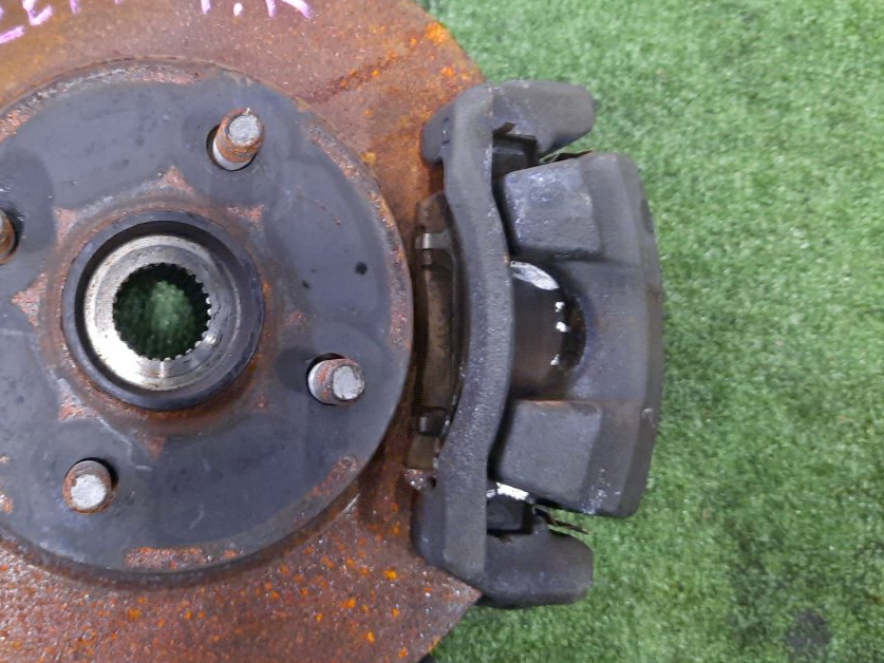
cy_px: 263
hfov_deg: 42.8
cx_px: 247
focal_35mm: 43
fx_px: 1098
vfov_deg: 33.5
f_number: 2
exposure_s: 1/25
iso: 350
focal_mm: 4.6
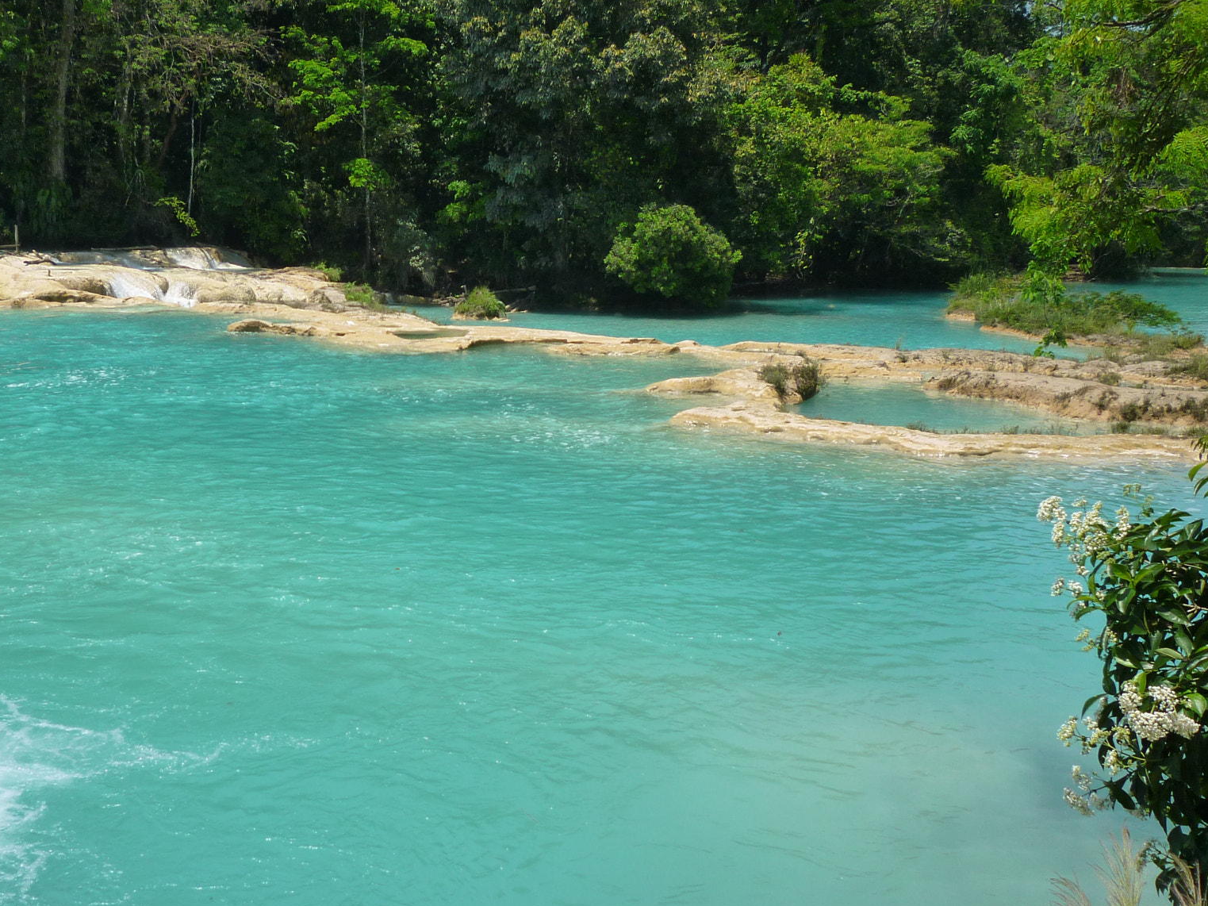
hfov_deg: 47.2
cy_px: 484
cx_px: 412
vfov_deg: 36.8
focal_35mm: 39
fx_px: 1361
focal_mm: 5.2
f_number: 4
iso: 125
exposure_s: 1/800
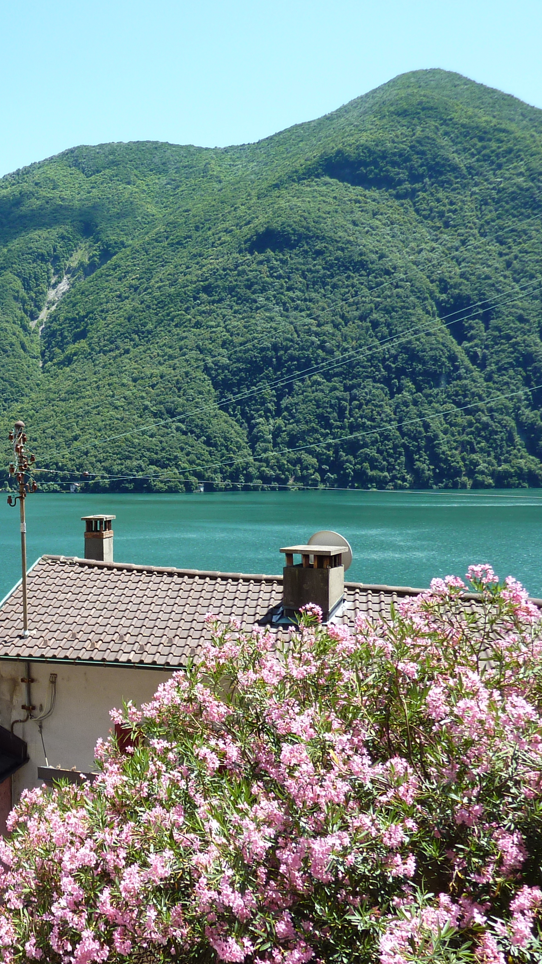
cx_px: -26
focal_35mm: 37
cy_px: 485
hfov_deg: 29.4
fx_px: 945
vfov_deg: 54.0
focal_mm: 4.1
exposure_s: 1/250
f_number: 4
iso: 80
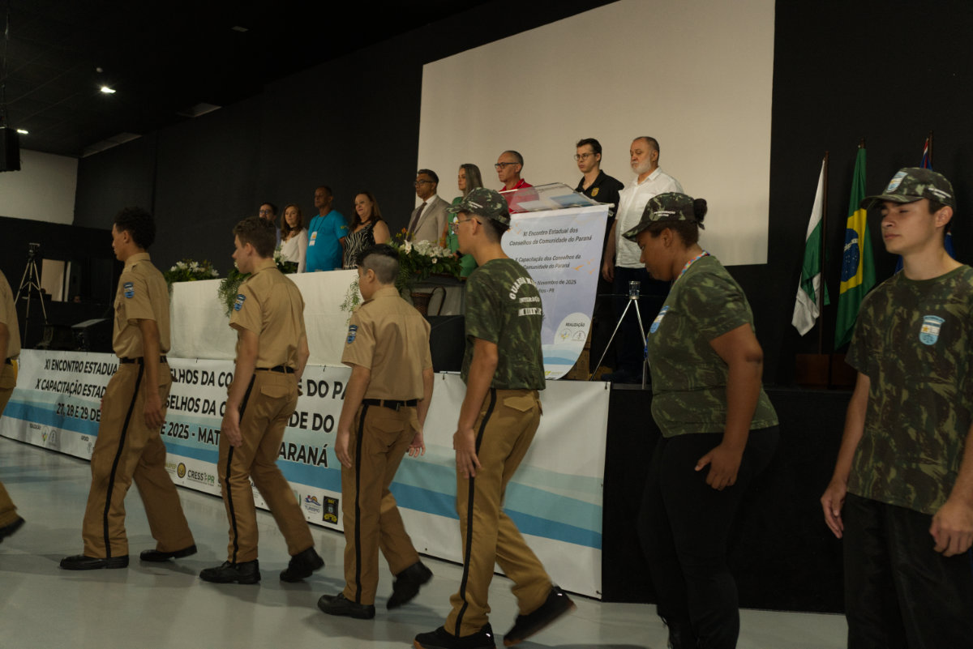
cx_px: 486
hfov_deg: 54.4
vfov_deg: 37.9
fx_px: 946
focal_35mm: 35
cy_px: 324
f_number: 4
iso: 4000
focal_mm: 35
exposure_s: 1/100
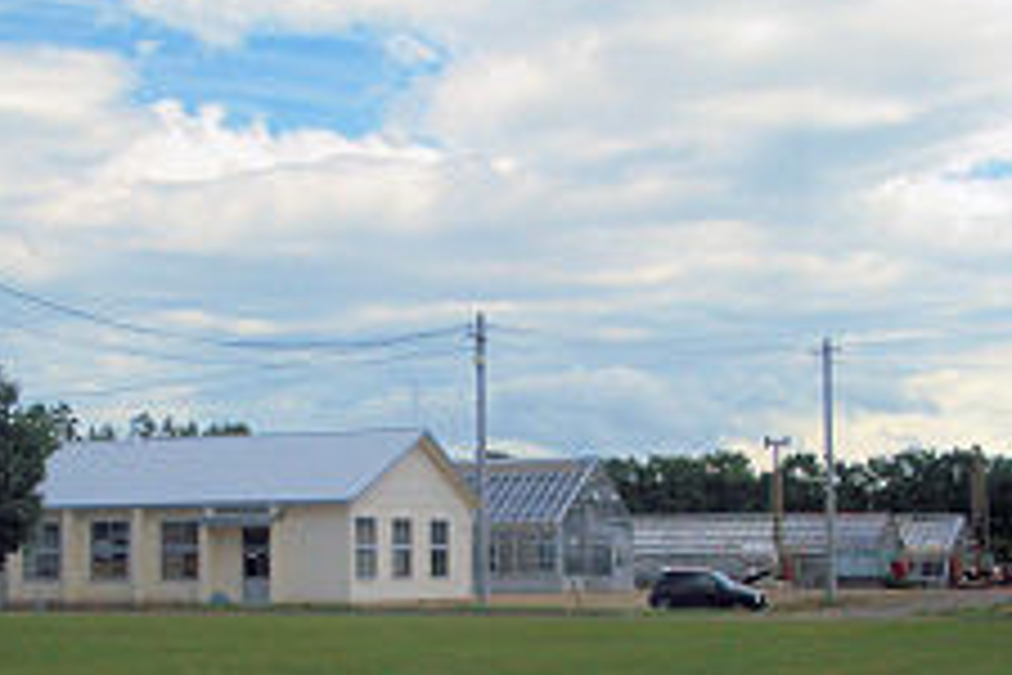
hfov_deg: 25.3
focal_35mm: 80
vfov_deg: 17.0
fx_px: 2249
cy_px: 502
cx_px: 360
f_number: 4.6
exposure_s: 1/800
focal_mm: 6.8
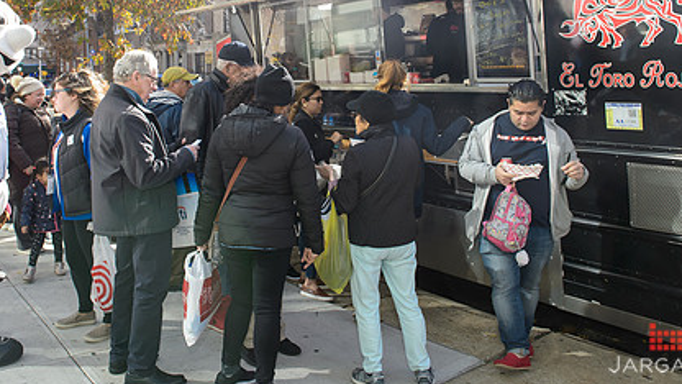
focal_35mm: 35
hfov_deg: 56.4
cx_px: 290
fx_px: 633
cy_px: 92
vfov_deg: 33.0
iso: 400
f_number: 5.6
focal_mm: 24
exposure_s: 1/250
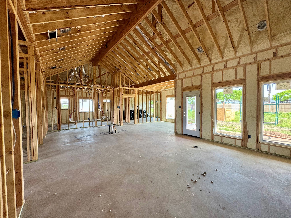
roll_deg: +0.2
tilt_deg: -1.9
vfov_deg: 85.7
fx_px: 118
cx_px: 146
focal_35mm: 14
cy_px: 109
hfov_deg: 102.1
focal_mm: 2.22
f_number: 2.2
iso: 125
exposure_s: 1/99
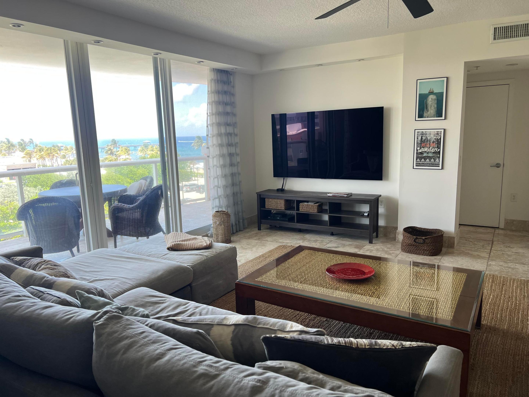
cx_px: 264
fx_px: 397
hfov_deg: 67.3
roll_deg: +2.1
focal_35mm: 26
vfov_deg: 53.1
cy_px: 198
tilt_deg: -9.9
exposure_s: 1/121
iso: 64
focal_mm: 5.7
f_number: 1.5
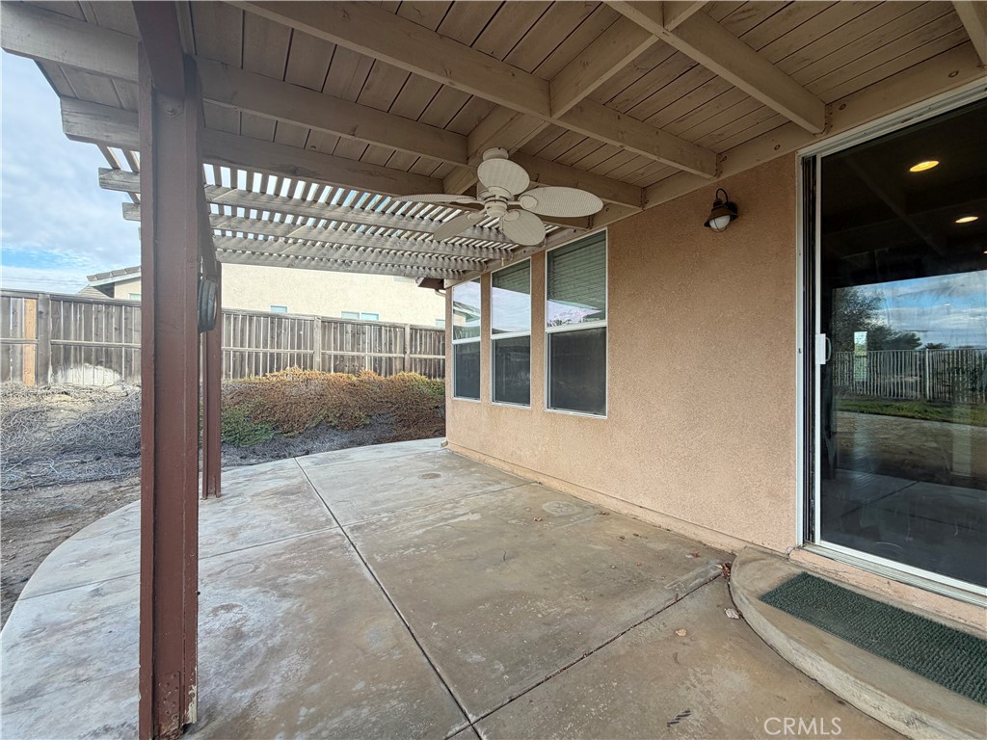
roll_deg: +0.3
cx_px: 494
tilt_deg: +1.4
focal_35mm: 14
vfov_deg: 85.7
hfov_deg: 102.1
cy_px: 370
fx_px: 399
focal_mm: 2.22
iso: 40
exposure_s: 1/200
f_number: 2.2
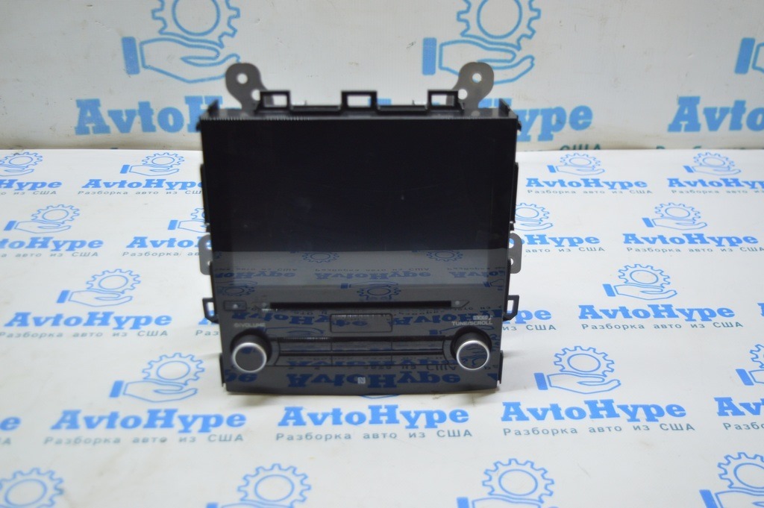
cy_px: 254
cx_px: 382
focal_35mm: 45
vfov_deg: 29.8
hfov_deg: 43.6
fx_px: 954
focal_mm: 30
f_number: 4.2
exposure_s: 1/40
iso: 400
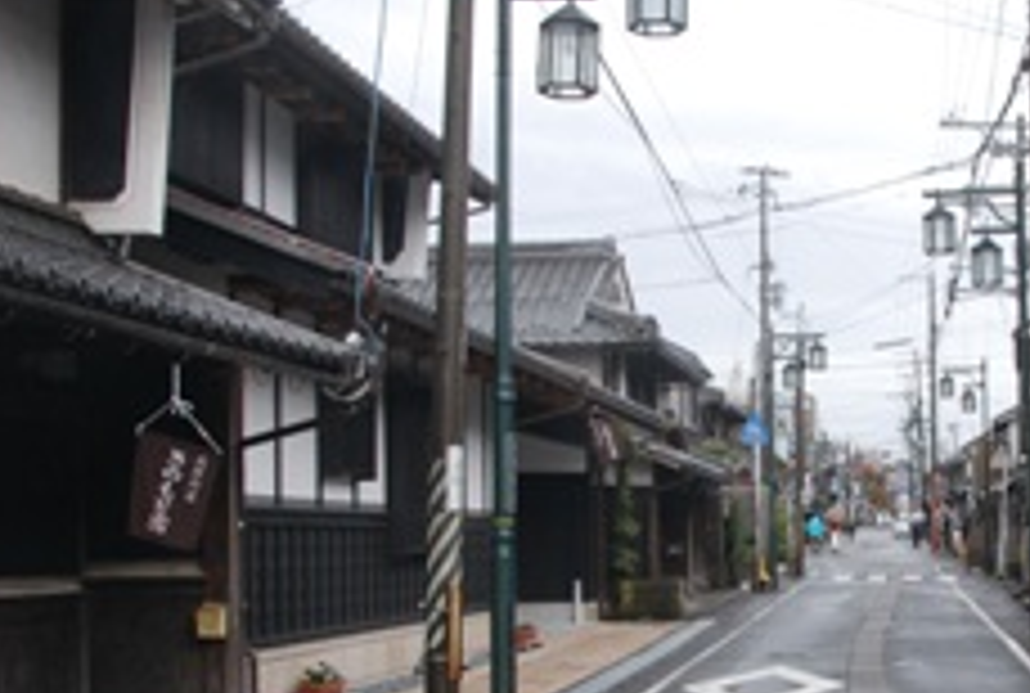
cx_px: 814
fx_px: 1807
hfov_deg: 31.1
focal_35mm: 63
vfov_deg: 21.5
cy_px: 542
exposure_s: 1/30
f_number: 7.1
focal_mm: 20
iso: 400
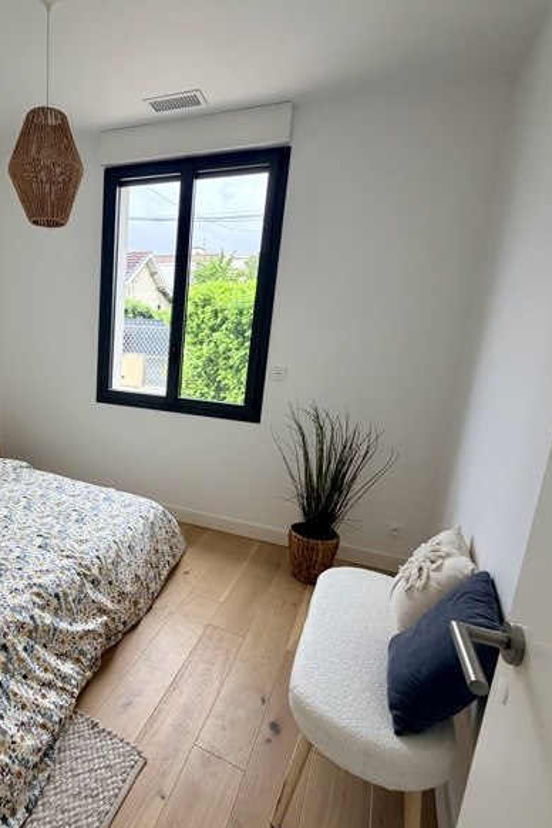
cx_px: 112
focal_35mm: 20
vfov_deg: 84.0
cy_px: 415
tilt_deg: -12.0
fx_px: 460
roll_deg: -1.1
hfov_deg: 57.4
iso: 100
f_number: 2.2
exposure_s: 1/121
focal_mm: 2.22
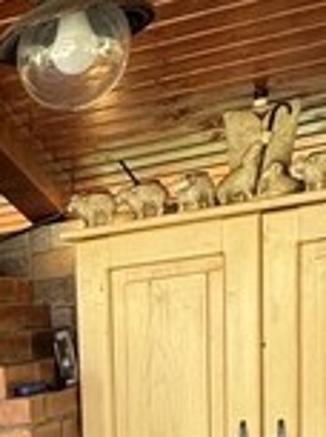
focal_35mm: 94
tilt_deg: -12.1
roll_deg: +6.6
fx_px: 1185
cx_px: -326
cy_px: 651
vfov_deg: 18.6
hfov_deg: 13.4
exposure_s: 1/99
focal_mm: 2.22
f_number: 2.2
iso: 50
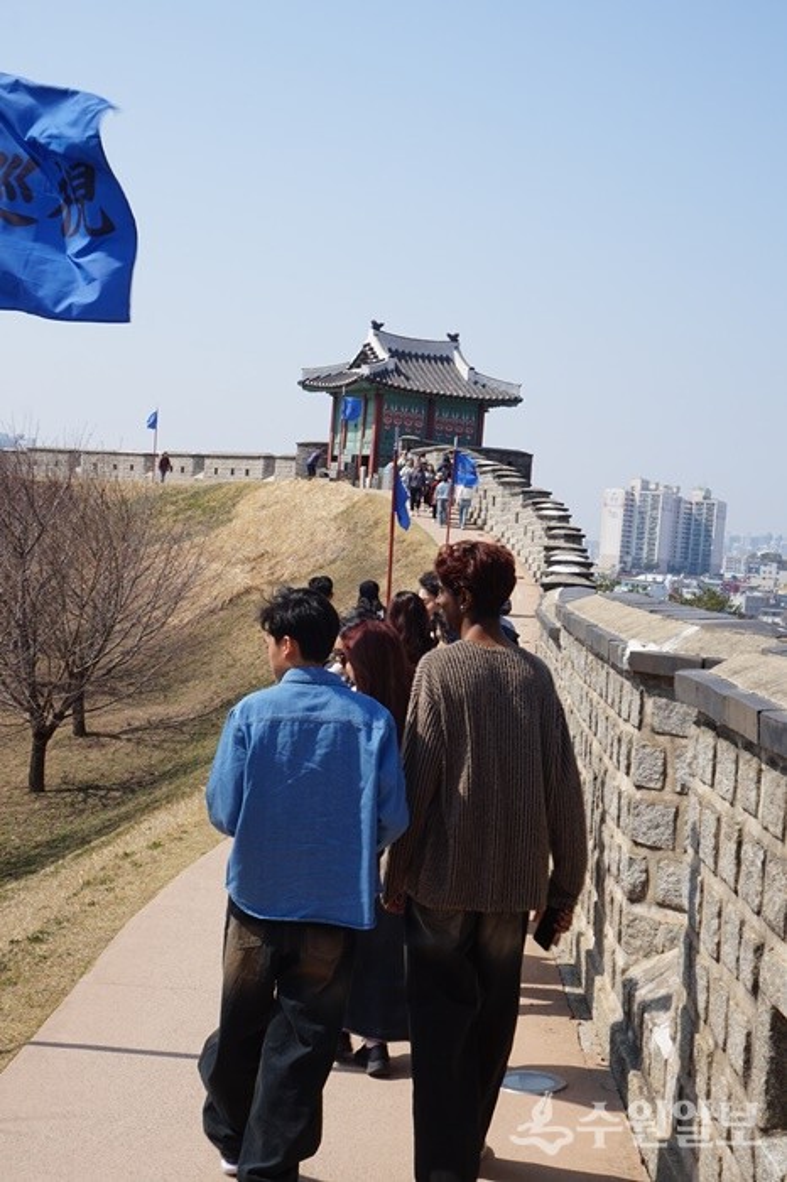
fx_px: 1575
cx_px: 394
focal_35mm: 48
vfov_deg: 41.1
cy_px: 591
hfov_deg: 28.0
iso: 100
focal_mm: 32
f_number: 14
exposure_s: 1/80
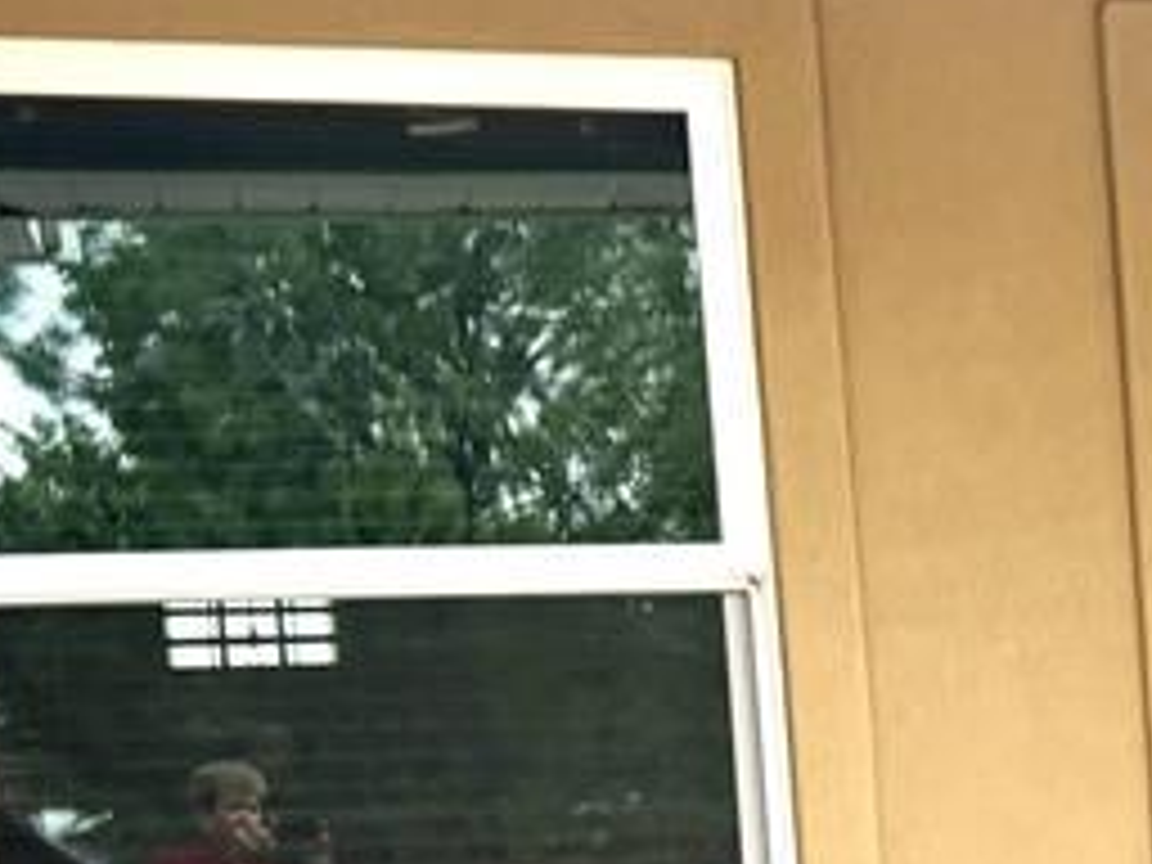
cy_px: 1030
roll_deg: +3.4
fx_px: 3195
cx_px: 1552
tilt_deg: -5.4
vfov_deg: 14.9
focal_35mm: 96
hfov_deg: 18.8
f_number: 1.78
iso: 80
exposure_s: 1/967
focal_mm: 6.76
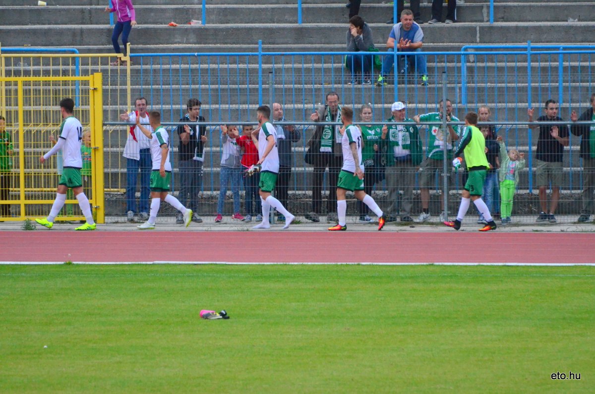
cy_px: 197
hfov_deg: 4.6
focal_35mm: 450
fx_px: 7423
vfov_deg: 3.0
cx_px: 298
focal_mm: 300
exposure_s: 1/200
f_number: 5.6
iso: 3200
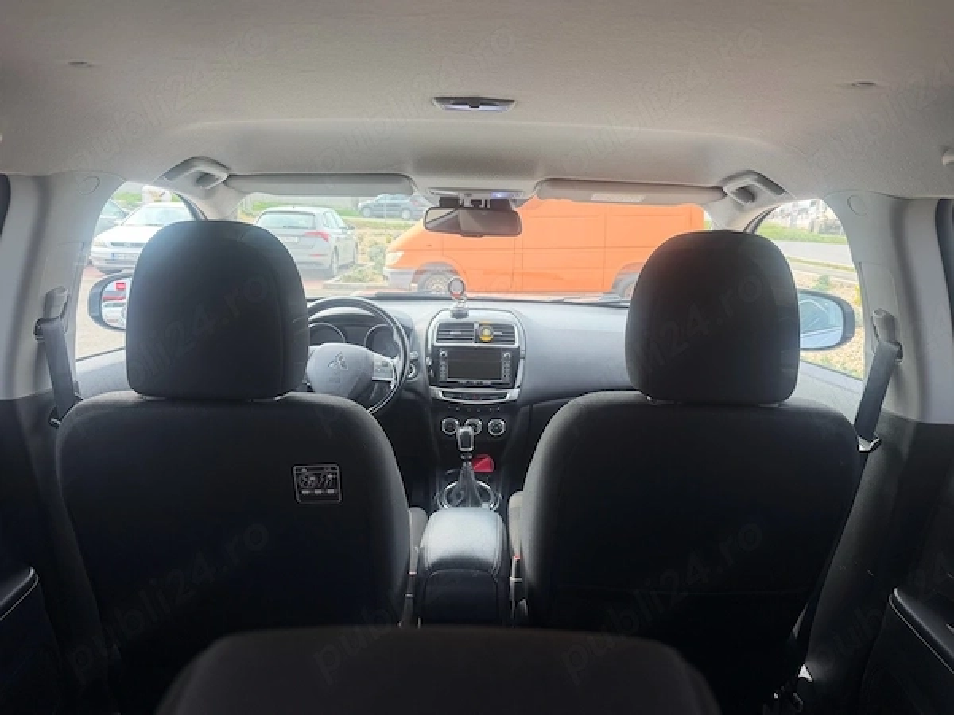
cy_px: 358
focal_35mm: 24
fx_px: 661
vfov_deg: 56.8
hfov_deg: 71.6
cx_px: 477
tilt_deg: -11.9
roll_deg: -1.4
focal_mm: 6.76
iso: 80
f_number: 1.78
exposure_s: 1/274
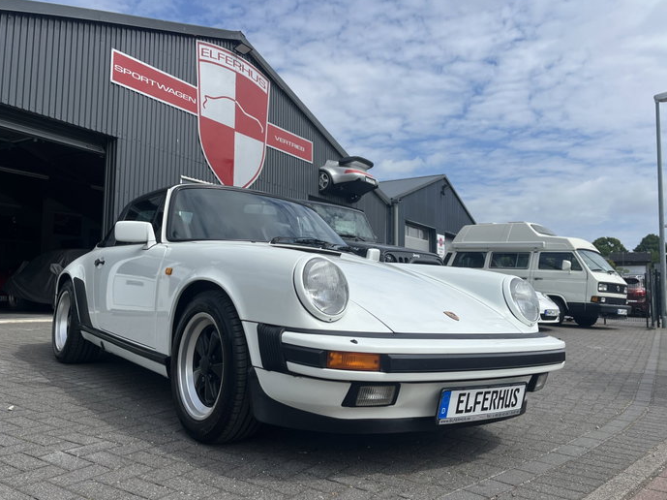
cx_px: 326
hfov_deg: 61.7
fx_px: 558
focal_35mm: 29
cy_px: 236
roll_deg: -1.0
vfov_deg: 48.2
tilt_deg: +5.8
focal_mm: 5.1
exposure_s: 1/5848
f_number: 1.6
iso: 50
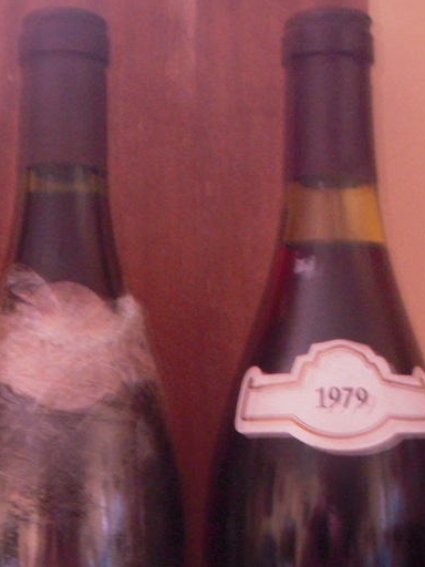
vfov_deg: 25.2
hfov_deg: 19.3
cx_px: 112
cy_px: 467
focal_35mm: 76
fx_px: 1244
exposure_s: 1
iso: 400
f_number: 3.3
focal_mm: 6.3
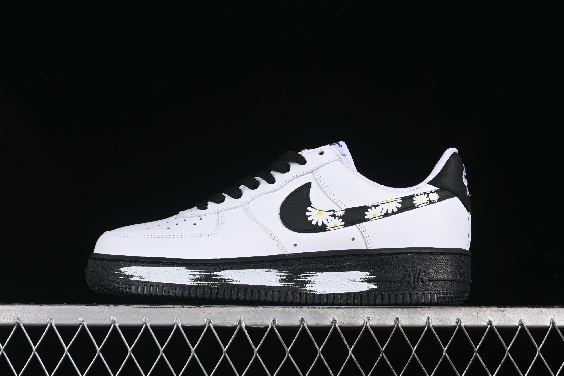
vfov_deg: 18.2
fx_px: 1175
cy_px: 188
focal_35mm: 75
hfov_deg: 27.0
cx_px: 282
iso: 160
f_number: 8
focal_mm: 50
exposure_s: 1/80
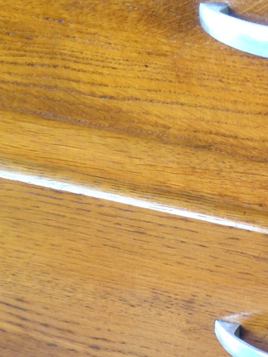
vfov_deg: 19.3
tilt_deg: -30.4
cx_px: 331
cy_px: 281
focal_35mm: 101
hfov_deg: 14.2
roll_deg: -0.8
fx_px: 1042
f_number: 2.4
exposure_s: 1/20
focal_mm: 4.12
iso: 50
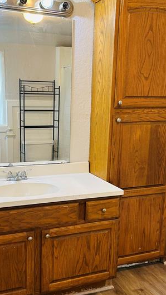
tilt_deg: -13.8
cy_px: 175
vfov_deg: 49.2
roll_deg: -1.1
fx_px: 321
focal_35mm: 41
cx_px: 70
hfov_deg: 28.9
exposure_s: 1/60
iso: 64
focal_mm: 5.7
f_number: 1.5
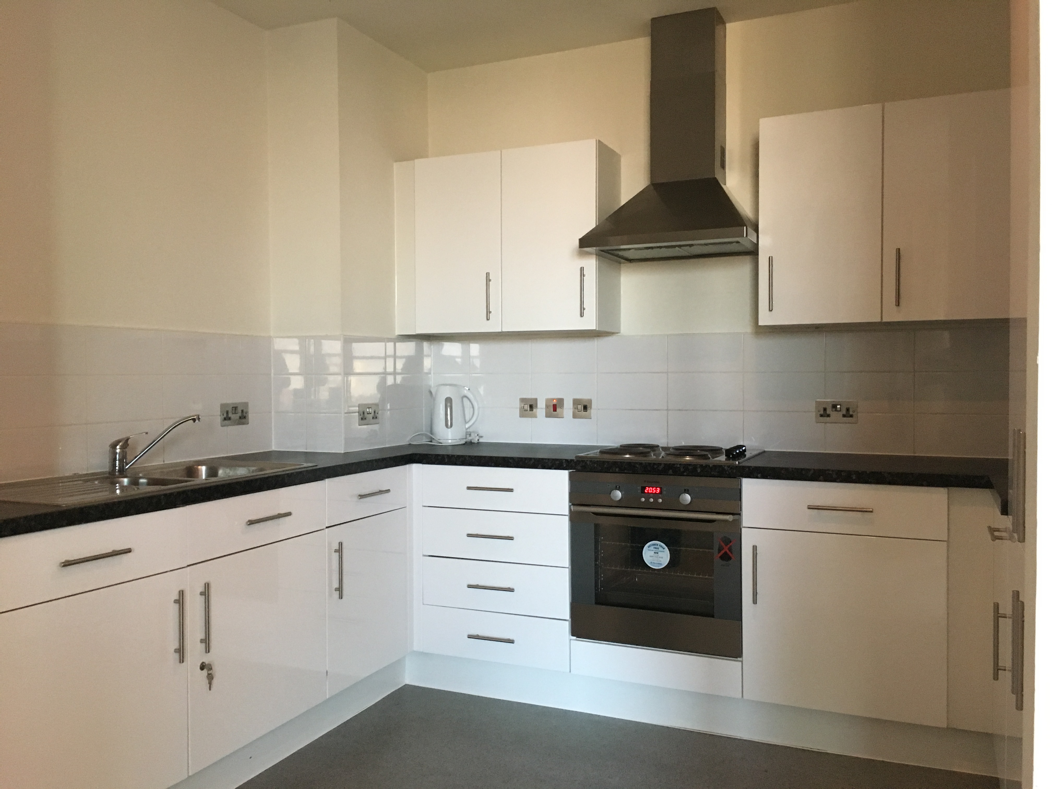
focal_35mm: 29
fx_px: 881
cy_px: 394
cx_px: 526
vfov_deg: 48.2
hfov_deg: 61.7
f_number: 2.2
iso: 250
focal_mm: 4.15
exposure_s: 1/33
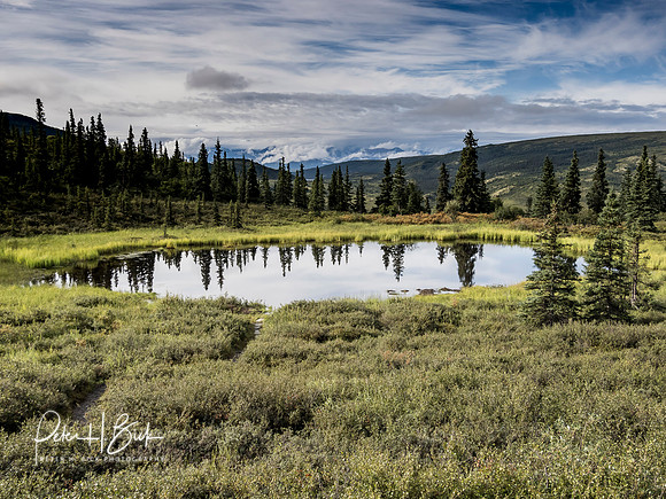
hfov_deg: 56.8
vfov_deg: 44.2
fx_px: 616
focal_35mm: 32
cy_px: 250
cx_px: 333
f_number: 7.1
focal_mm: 16
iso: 400
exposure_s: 1/640
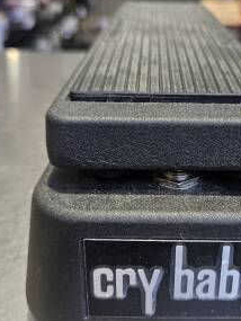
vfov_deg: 44.8
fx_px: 390
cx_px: 170
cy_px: 161
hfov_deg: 33.9
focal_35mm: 42
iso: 250
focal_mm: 5.4
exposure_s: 1/120
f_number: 1.8
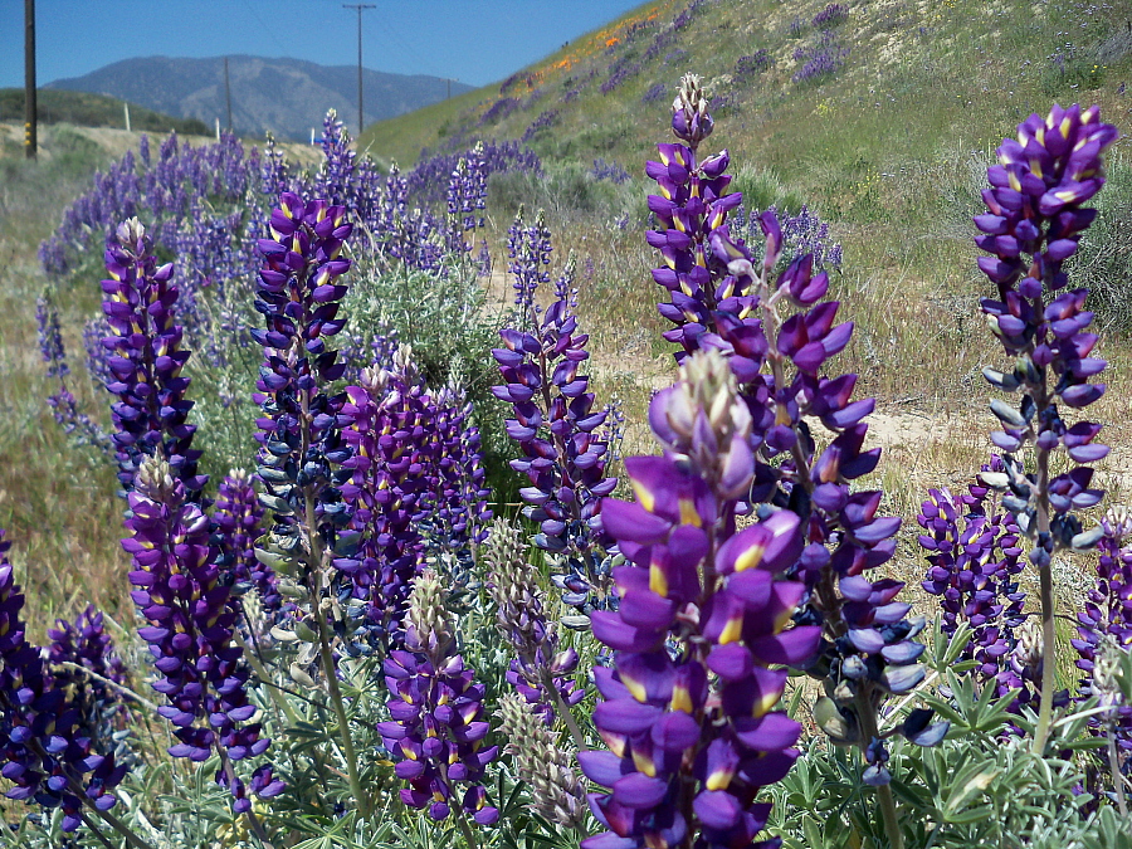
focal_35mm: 35
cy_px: 424
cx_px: 566
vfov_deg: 40.7
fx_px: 1145
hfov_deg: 52.6
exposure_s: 1/800
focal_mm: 6.2
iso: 64
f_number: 3.5
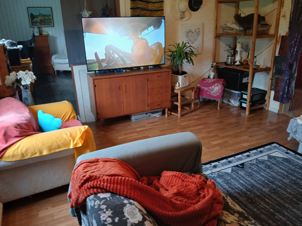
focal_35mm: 26
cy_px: 113
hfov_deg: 67.3
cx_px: 151
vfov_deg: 53.1
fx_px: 227
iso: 250
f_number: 1.8
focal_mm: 3.98
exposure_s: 1/30
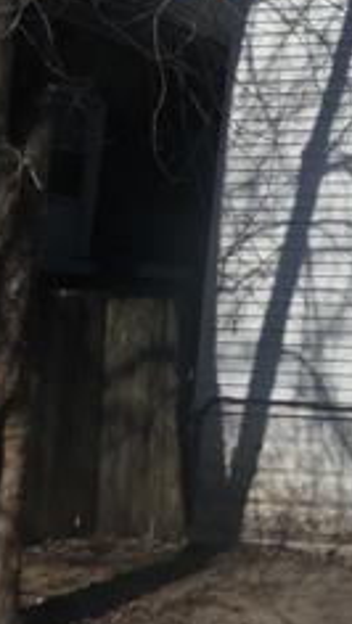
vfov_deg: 32.5
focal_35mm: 62
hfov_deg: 16.7
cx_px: 598
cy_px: 87
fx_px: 1027
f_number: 6
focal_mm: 3.7
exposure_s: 1/1250
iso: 125
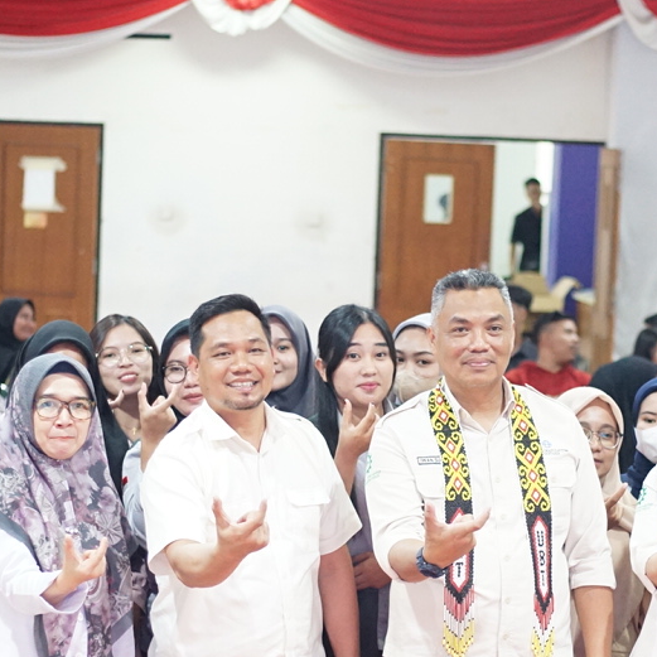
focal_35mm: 132
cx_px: 381
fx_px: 2834
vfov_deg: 13.2
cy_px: 450
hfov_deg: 13.2
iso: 3200
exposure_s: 1/125
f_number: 2.2
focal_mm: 50
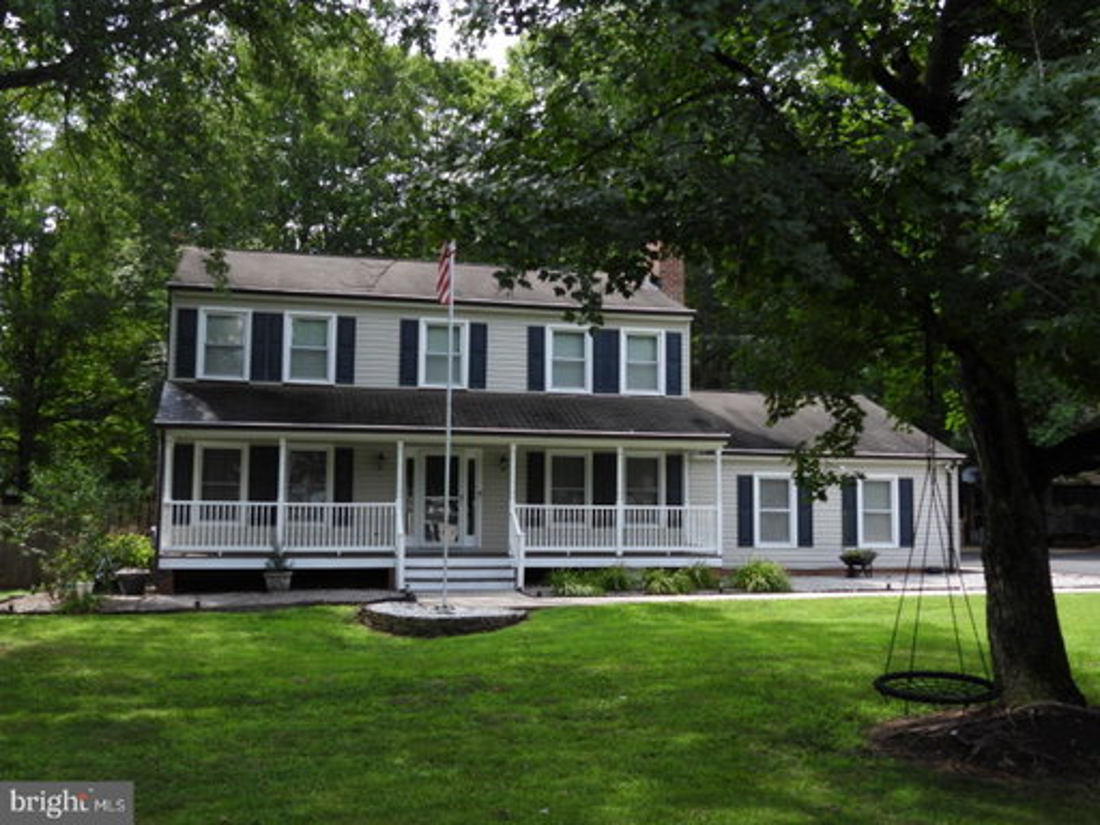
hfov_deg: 52.6
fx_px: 1112
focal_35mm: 35
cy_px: 412
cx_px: 550
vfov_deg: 40.7
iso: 100
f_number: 3.2
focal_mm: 6.2
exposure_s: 1/500
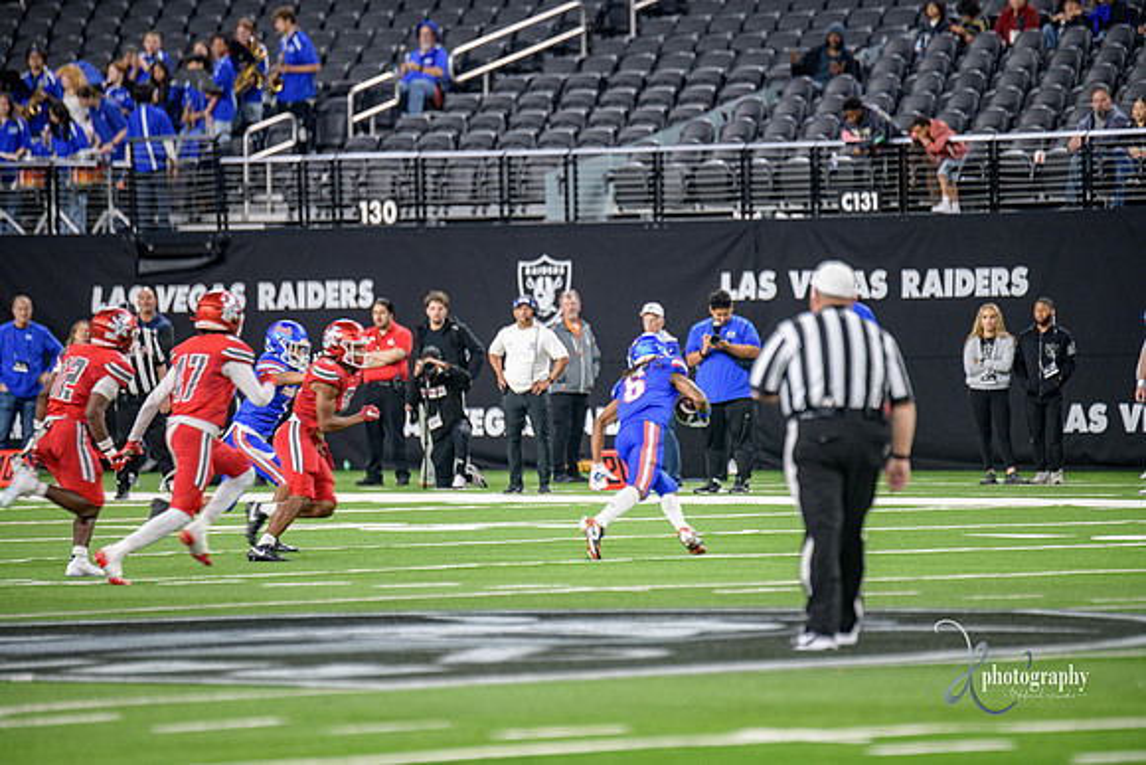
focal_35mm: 300
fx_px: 9552
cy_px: 382
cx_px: 573
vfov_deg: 4.6
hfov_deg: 6.9
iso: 1000
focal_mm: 300
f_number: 2.8
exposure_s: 1/400
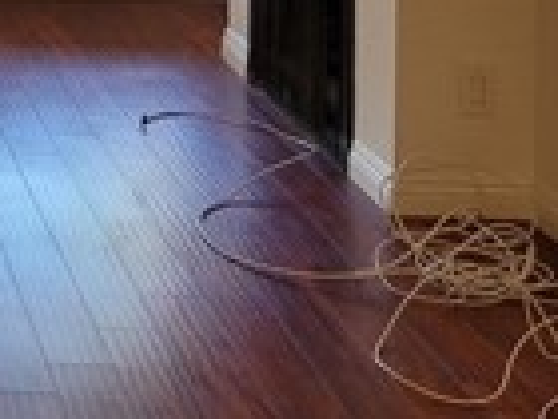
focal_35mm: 119
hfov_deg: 14.8
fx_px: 1918
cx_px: -391
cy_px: -307
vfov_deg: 11.6
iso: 125
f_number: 1.8
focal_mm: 5.4
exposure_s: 1/119
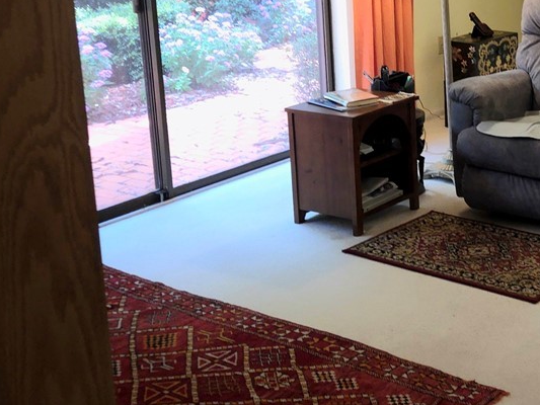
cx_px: 514
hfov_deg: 26.9
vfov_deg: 21.0
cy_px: 67
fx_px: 1077
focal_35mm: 69
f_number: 1.8
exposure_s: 1/60.2
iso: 125
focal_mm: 5.4
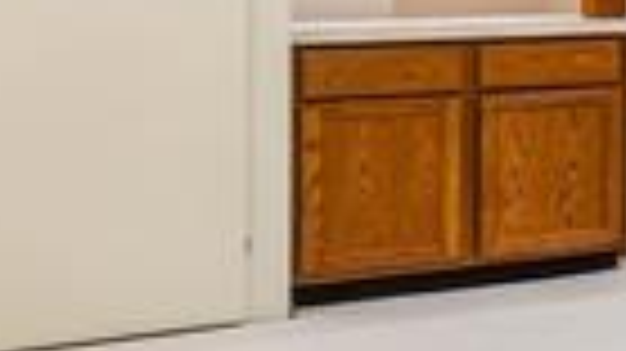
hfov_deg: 13.6
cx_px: 1477
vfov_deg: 10.3
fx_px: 1924
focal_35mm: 116
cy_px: -36
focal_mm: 10
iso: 400
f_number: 8
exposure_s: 1/15
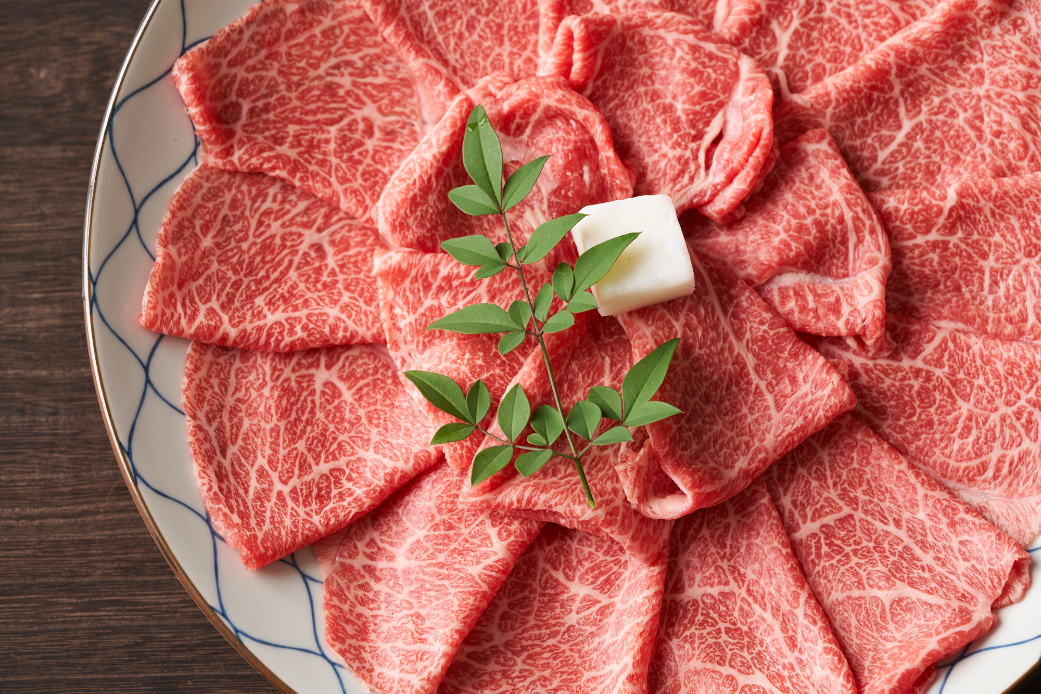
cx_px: 520
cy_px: 347
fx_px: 2603
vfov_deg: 15.2
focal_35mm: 90
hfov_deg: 22.6
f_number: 5.6
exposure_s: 1/125
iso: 100
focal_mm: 90
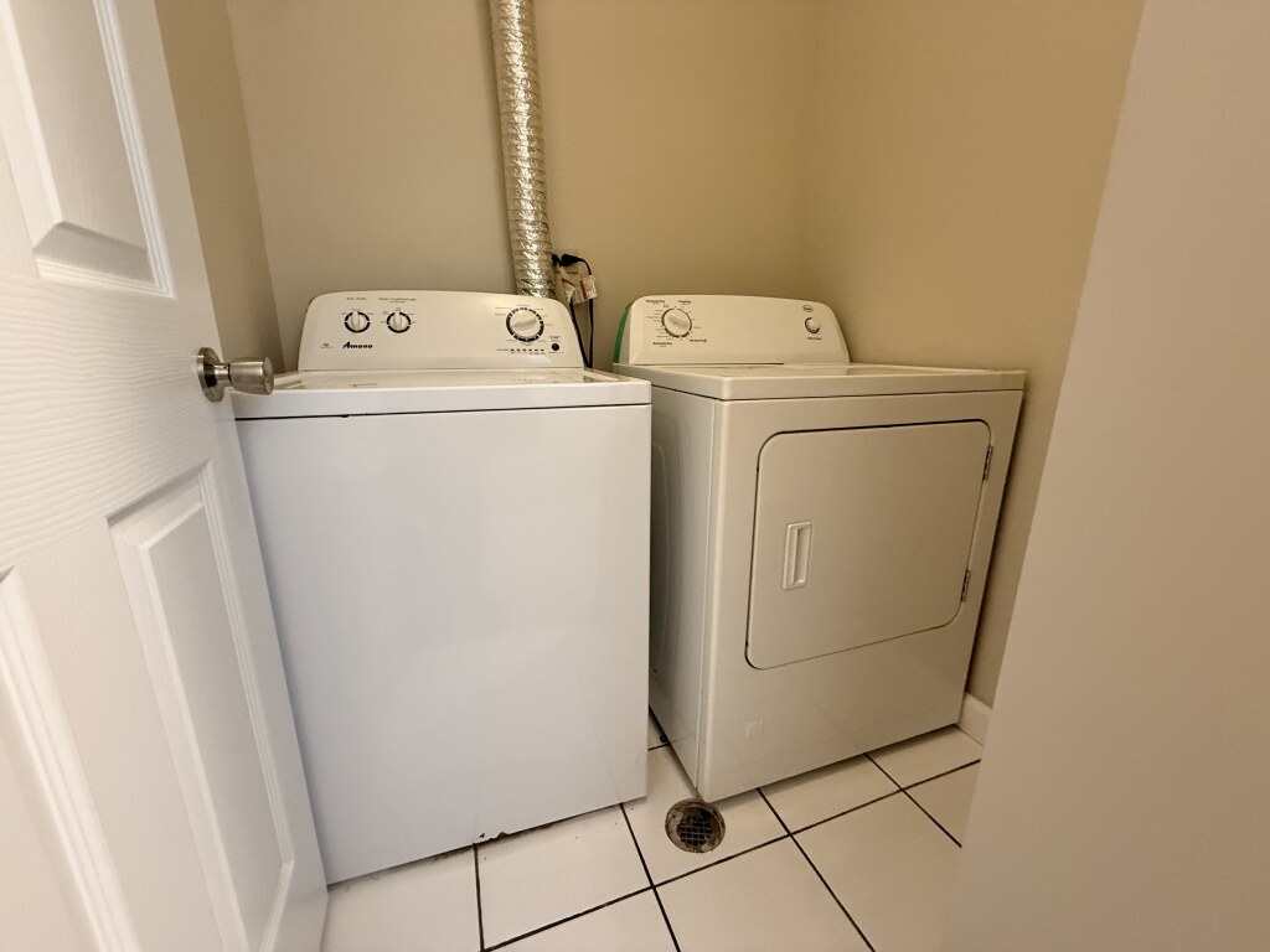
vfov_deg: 85.7
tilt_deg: -13.7
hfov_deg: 102.1
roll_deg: -0.5
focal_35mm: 14
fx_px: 514
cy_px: 476
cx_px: 635
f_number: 2.2
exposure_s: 1/60
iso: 500
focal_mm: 2.22
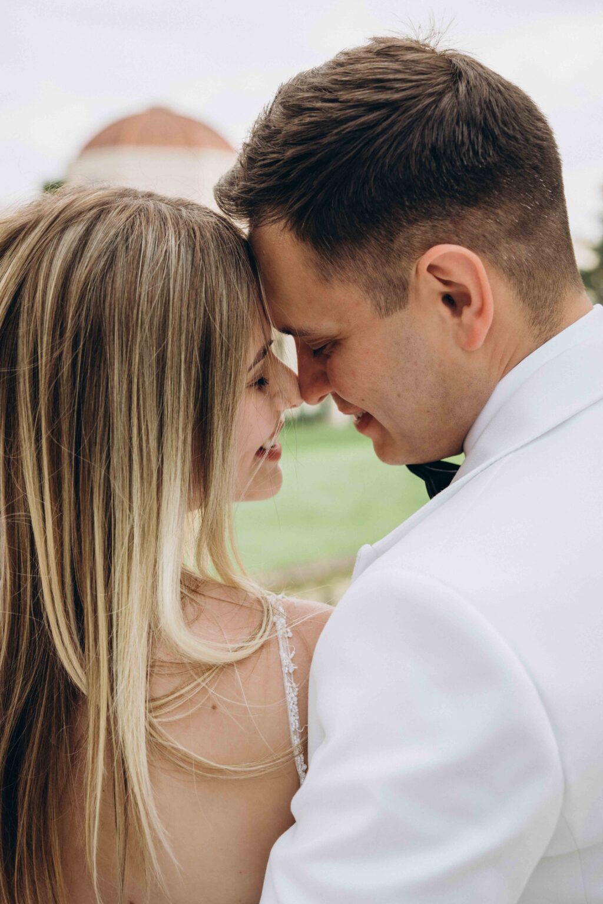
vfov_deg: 39.6
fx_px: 1256
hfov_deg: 27.0
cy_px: 452
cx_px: 302
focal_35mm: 50
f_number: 4
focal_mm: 50
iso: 125
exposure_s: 1/160
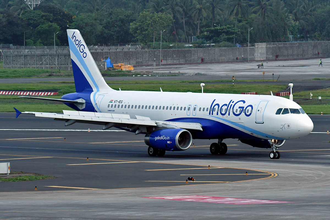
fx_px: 3025
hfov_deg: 6.2
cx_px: 165
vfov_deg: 4.2
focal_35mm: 330
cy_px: 110
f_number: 5.6
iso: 800
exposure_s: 1/500
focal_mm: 220
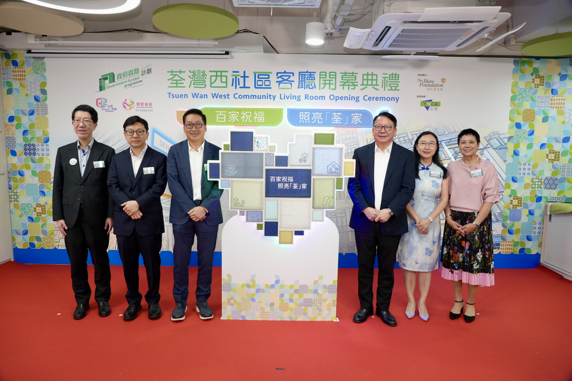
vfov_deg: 53.1
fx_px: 381
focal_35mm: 24
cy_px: 190
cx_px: 286
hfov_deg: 73.7
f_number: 5.6
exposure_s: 1/125
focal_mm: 24
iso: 1600
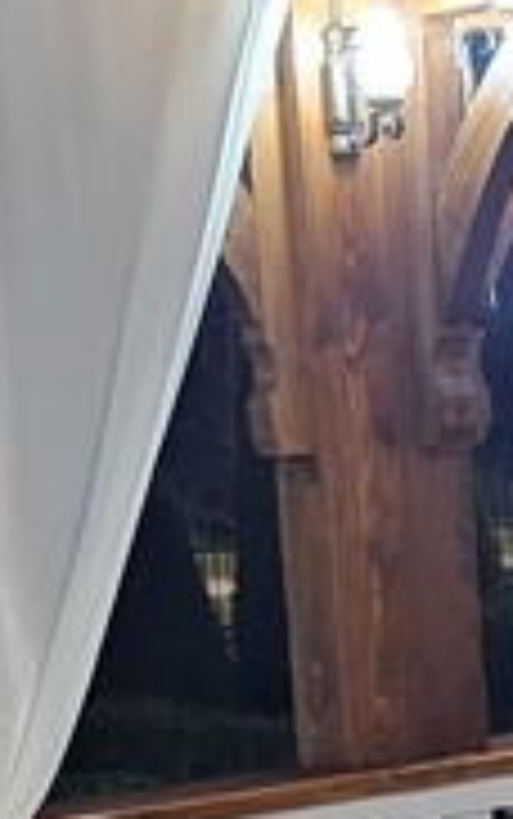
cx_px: 585
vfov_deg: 14.7
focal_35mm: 137
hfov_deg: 9.5
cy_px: 1022
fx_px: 3060
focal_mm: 6.3
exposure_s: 1/25
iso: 640
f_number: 1.7
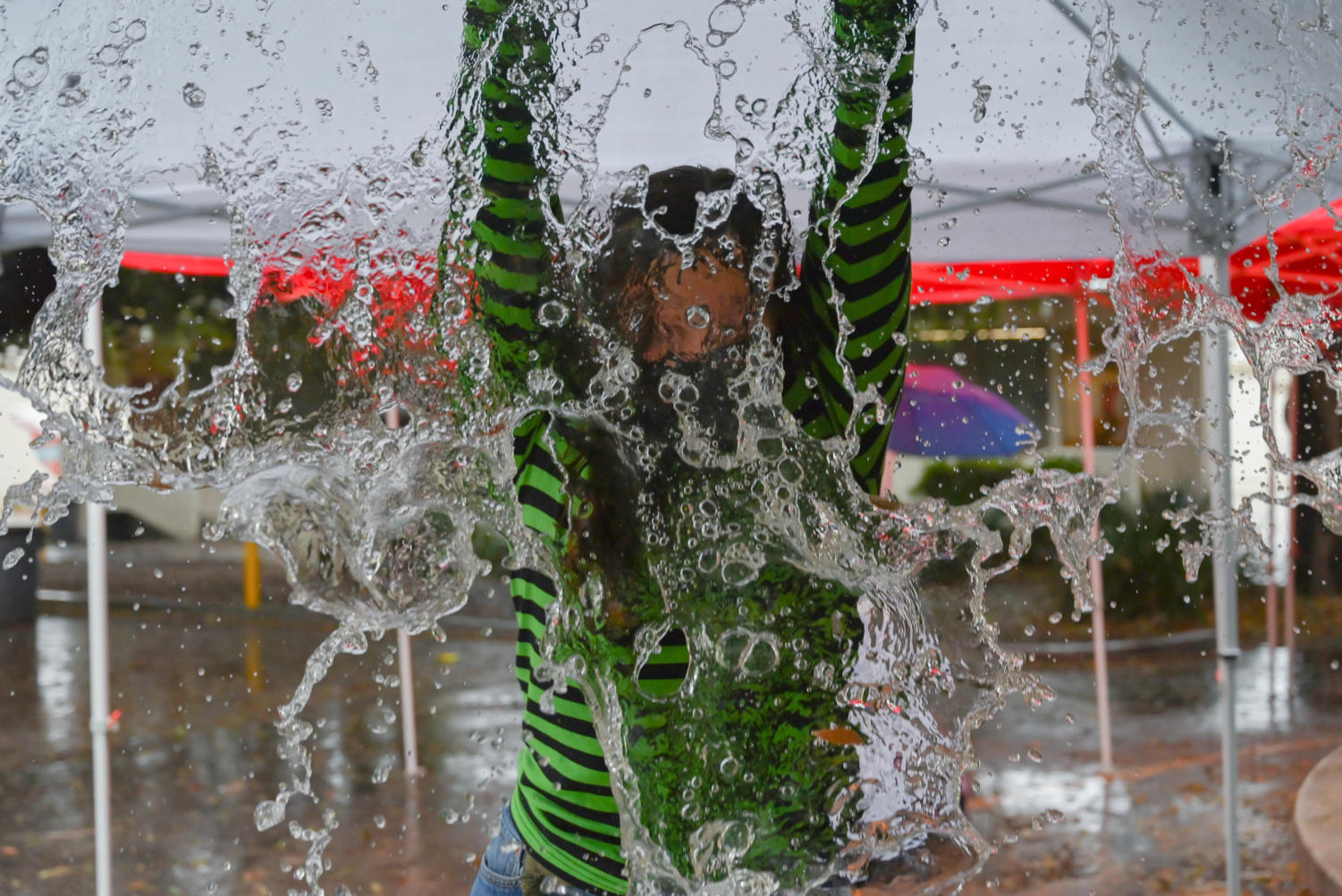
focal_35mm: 46
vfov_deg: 29.3
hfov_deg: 42.7
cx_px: 671
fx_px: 1715
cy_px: 448
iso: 2000
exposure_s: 1/1600
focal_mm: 46
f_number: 4.5
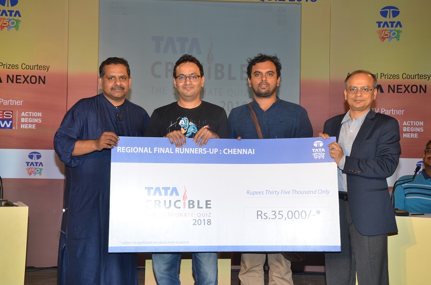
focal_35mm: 48
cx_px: 216
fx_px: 573
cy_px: 142
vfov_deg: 27.9
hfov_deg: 41.2
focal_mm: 32
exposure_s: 1/160
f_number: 5.6
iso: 250
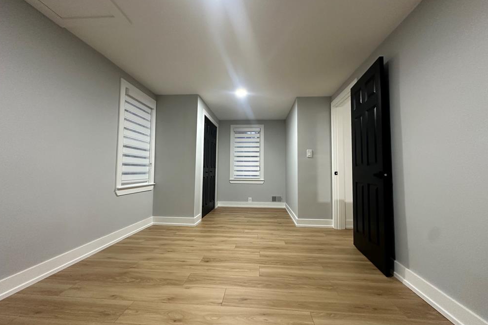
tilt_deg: +3.4
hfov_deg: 100.4
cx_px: 245
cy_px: 159
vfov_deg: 77.3
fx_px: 203
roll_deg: -1.2
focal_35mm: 15
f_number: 2.2
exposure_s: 1/60
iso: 400
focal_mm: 2.22
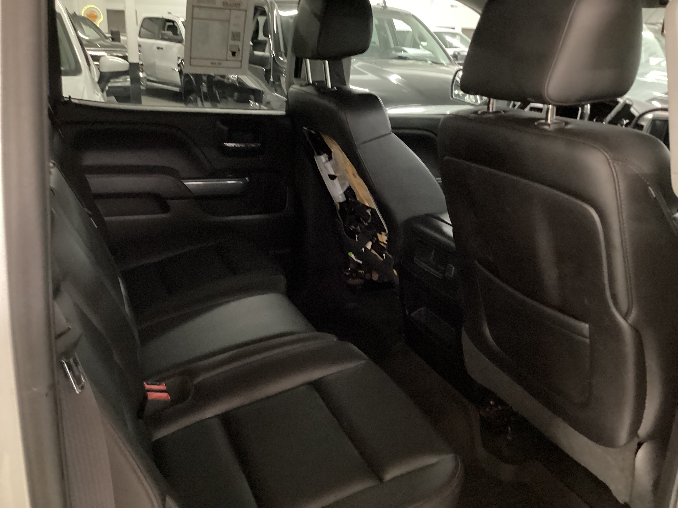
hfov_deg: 58.4
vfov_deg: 45.4
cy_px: 254
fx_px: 607
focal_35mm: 31
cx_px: 339
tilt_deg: -19.8
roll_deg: -2.1
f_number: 2.4
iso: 800
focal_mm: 3.3
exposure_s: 1/15
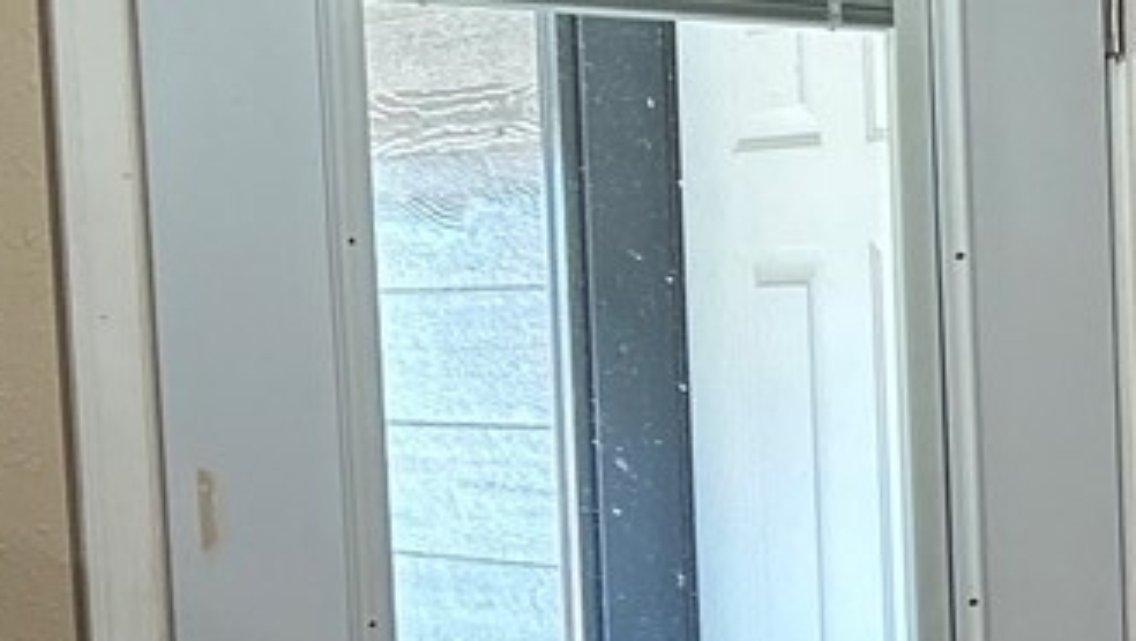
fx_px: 4160
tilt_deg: -8.9
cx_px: 1943
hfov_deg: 14.1
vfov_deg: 8.6
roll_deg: -0.2
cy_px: 970
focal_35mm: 138
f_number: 1.5
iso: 125
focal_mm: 5.7
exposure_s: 1/60
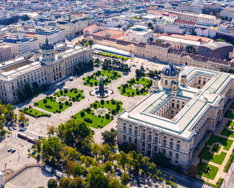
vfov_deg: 35.7
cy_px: 86
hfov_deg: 43.8
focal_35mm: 42
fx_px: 291
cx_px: 110
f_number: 5.6
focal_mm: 10.26
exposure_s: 1/320
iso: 200
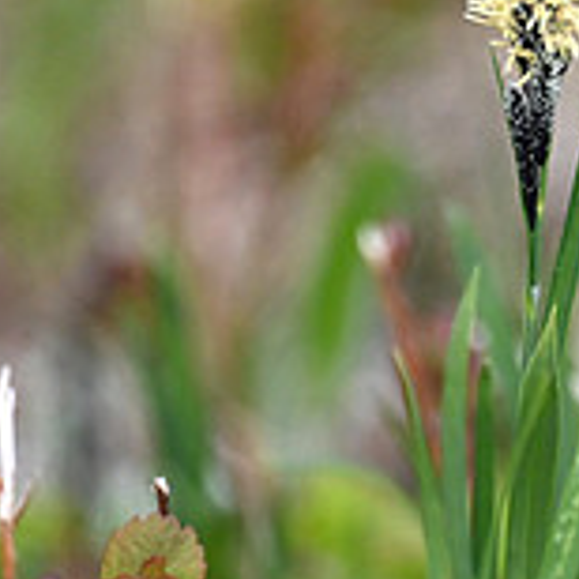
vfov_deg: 0.9
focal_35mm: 1926
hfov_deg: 0.9
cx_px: 790
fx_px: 36447
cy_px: 212
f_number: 6.3
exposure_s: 1/3200
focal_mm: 600
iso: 1600
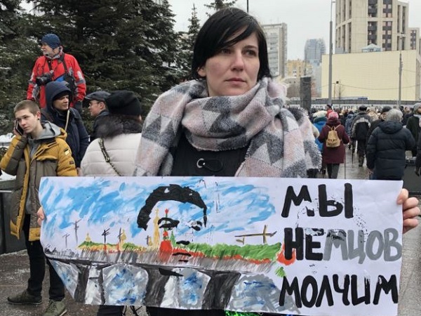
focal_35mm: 33
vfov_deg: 42.9
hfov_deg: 55.4
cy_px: 158
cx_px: 210
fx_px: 401
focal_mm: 5.9
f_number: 3.5
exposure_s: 1/125
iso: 100
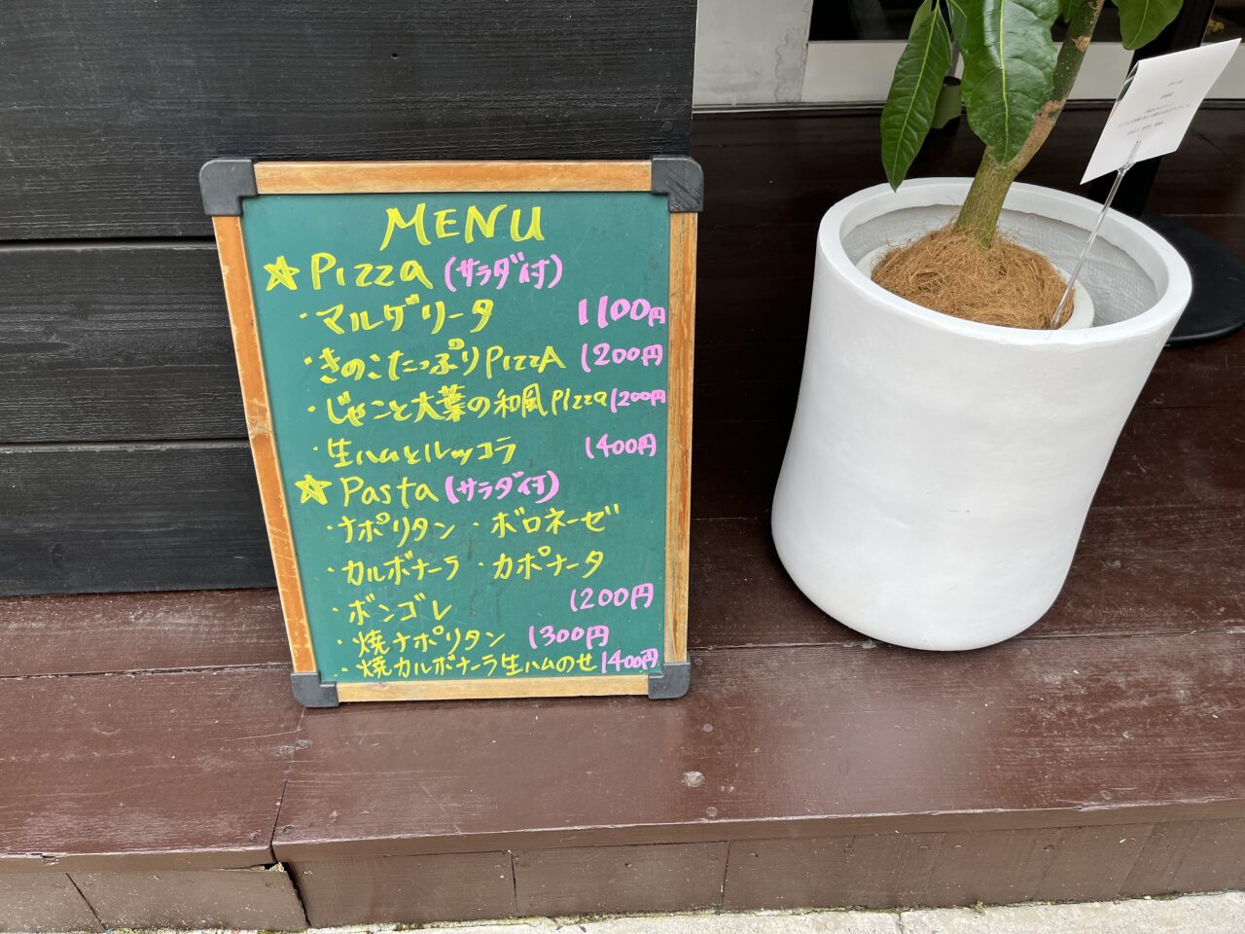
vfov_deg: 53.1
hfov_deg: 67.3
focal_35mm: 26
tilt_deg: -41.2
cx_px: 622
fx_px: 935
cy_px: 467
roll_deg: +0.1
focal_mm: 5.1
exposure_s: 1/438
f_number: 1.6
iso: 50
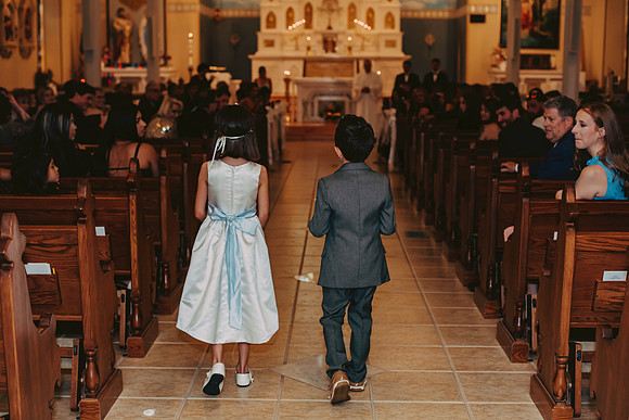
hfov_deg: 39.6
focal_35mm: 50
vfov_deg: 27.0
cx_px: 314
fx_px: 874
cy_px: 210
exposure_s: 1/125
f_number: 2.8
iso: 800
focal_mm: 50
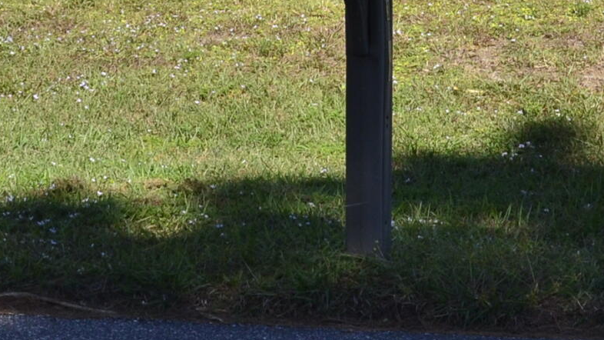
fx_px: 2498
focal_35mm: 156
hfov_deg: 13.8
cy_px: -248
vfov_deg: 7.6
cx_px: 418
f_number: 11
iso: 400
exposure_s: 1/500
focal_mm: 26
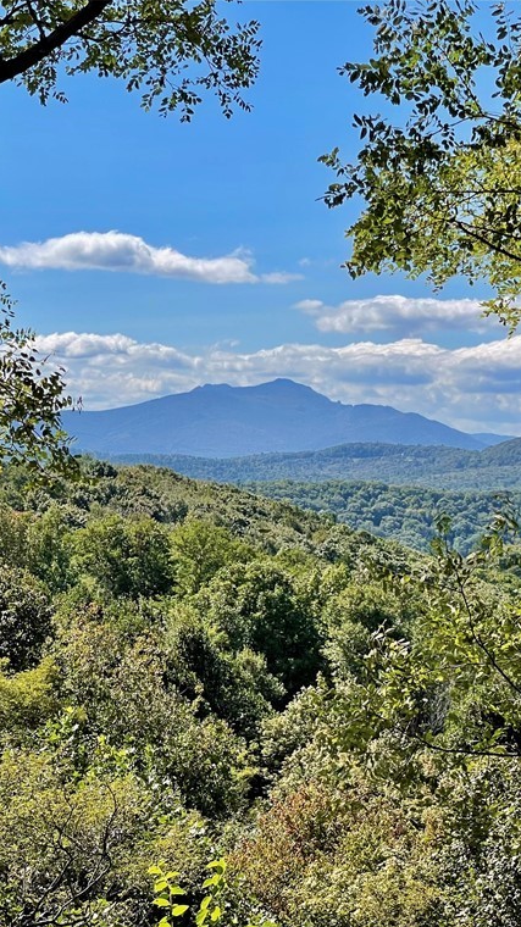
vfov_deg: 22.7
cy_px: 467
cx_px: 286
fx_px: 2311
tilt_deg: +0.1
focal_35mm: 94
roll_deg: -2.1
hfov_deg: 12.9
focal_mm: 7.5
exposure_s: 1/1233
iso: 20
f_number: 2.2
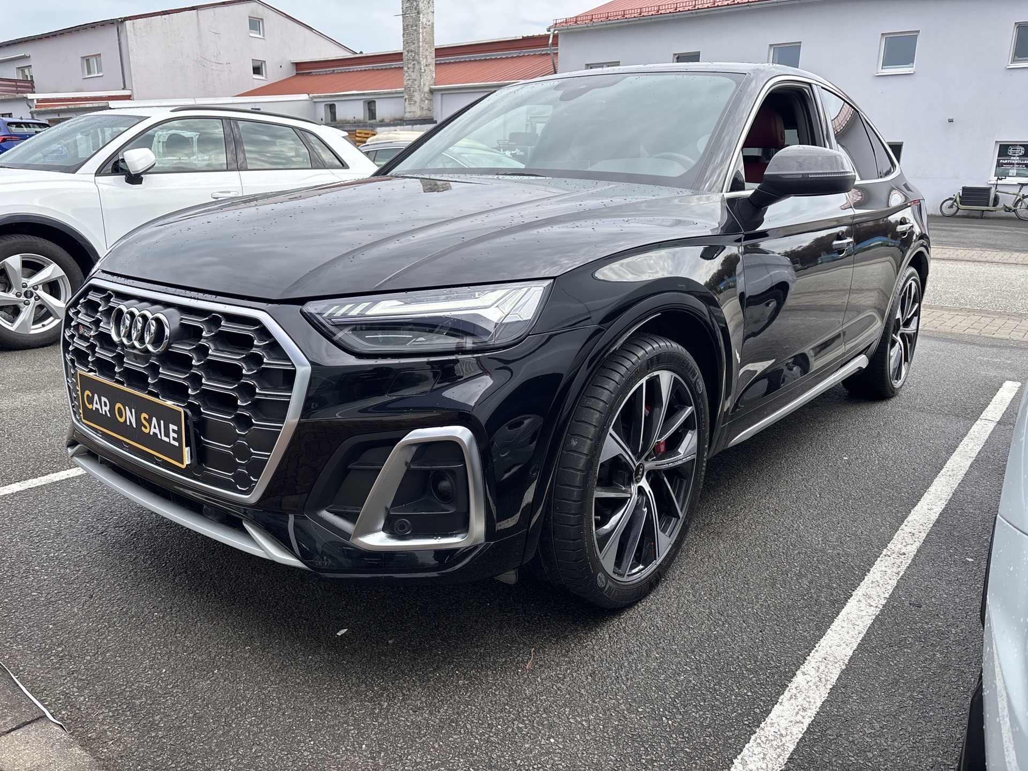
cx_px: 514
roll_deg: -0.2
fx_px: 772
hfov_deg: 67.3
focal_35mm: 26
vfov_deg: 53.1
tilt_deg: -14.5
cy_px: 386
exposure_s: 1/1047
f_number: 1.6
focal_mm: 5.96
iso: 50
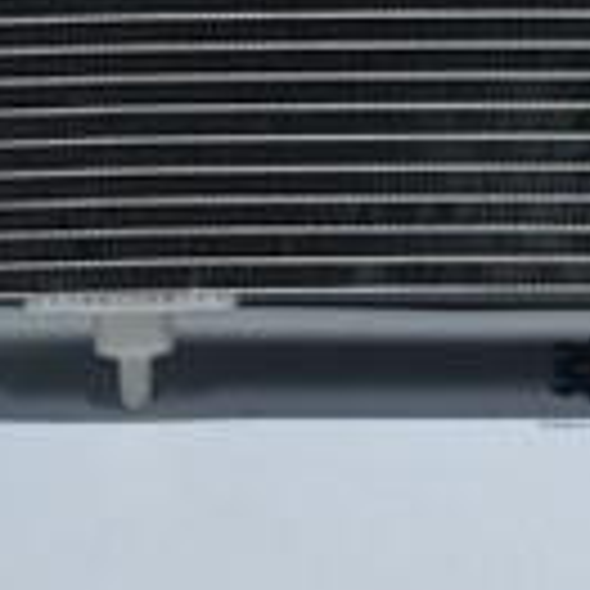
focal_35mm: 170
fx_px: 3277
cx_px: 680
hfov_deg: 10.1
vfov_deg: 10.1
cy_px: -167
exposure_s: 1/50
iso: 360
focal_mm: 29
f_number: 4.8
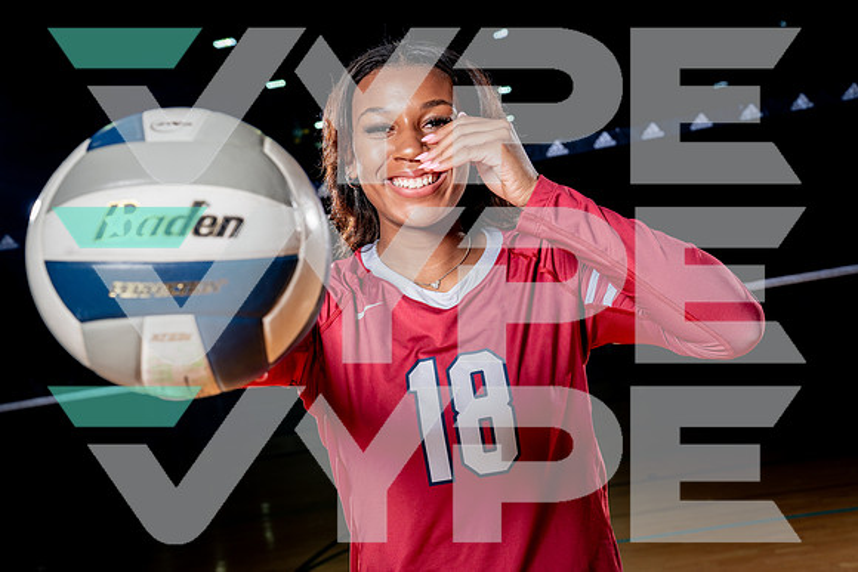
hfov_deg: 38.2
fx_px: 1240
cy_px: 286
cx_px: 429
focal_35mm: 52
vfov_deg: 26.0
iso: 250
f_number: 7.1
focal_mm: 52
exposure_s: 1/250
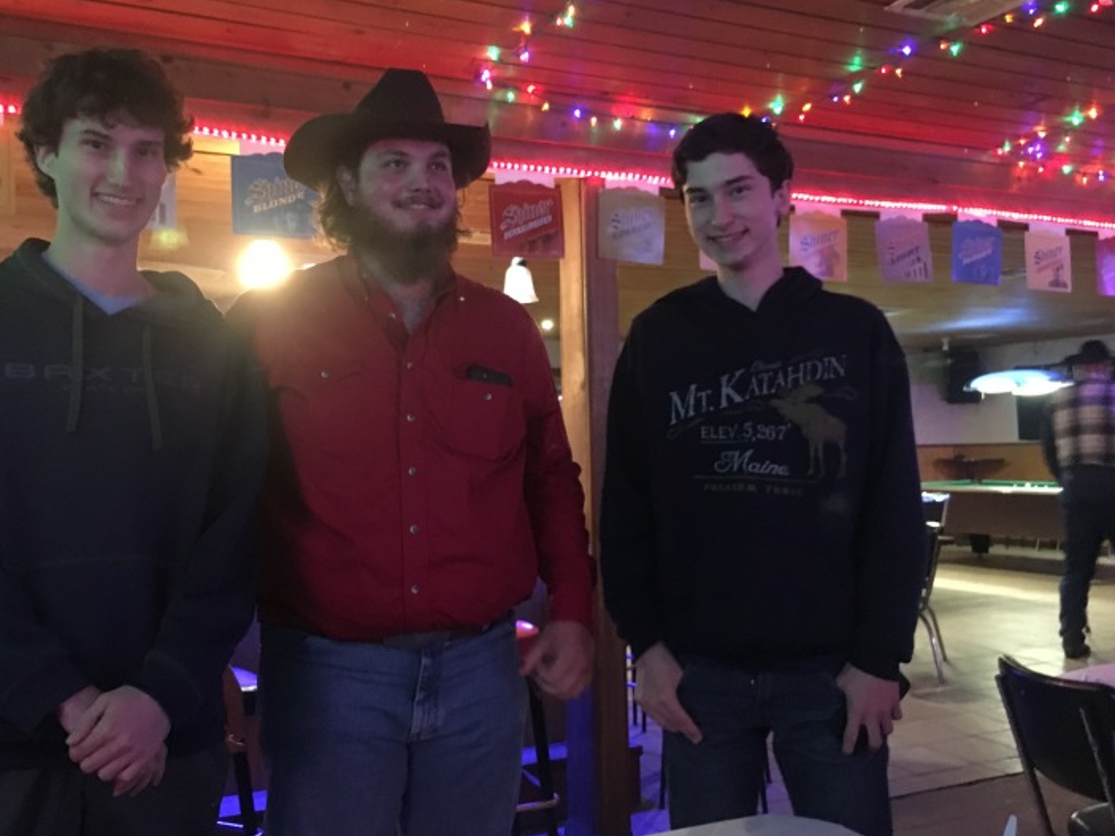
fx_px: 1063
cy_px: 384
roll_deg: +1.3
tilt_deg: +3.5
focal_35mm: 33
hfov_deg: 55.4
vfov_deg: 42.9
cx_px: 558
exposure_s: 1/15
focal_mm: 4.15
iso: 640
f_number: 2.2
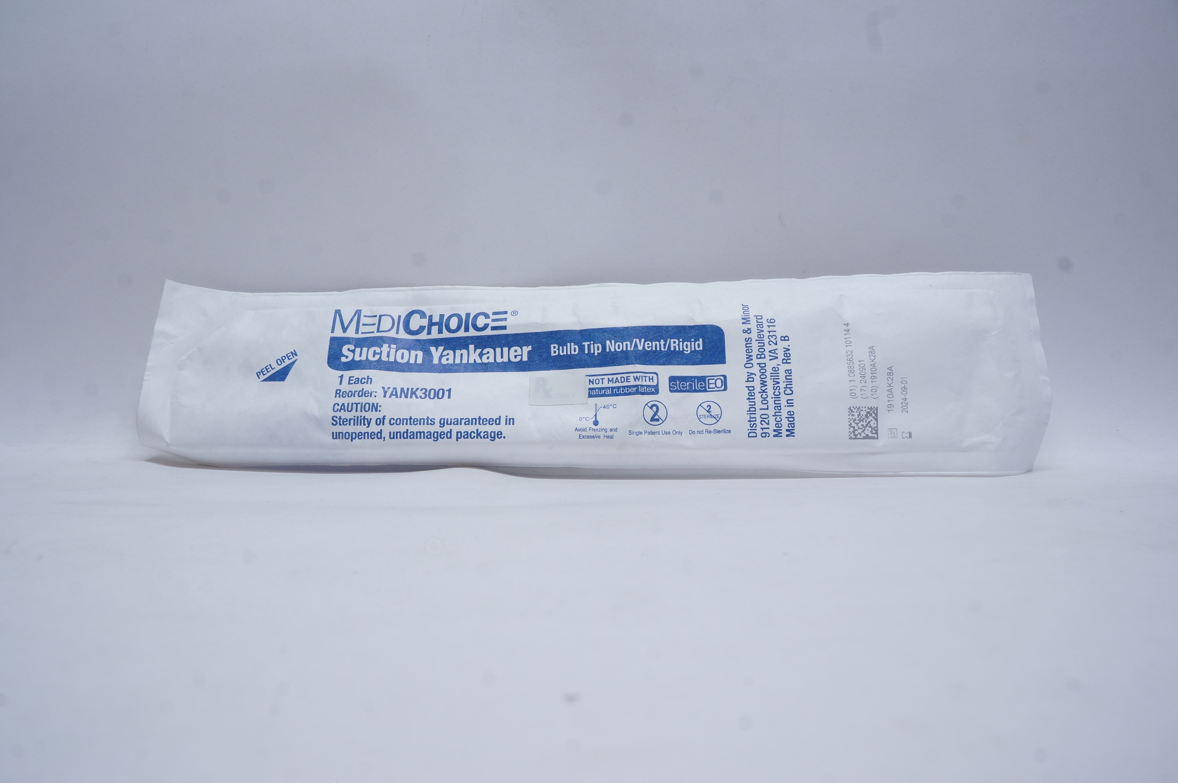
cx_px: 589
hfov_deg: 67.4
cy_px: 392
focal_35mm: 27
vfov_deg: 47.8
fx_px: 883
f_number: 13
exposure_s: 1/13
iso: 400
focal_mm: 18
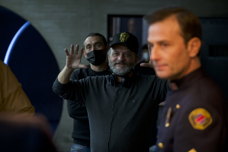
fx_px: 830
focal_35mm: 131
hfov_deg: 15.6
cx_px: 114
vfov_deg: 10.5
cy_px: 76
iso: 2000
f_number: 2.8
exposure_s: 1/60
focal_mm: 87.1
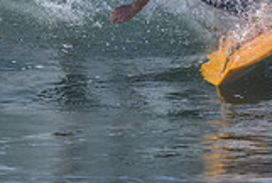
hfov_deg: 0.5
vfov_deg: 0.3
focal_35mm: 4031
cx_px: 162
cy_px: -45
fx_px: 30512
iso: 1400
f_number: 9
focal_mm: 1120
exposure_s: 1/4000
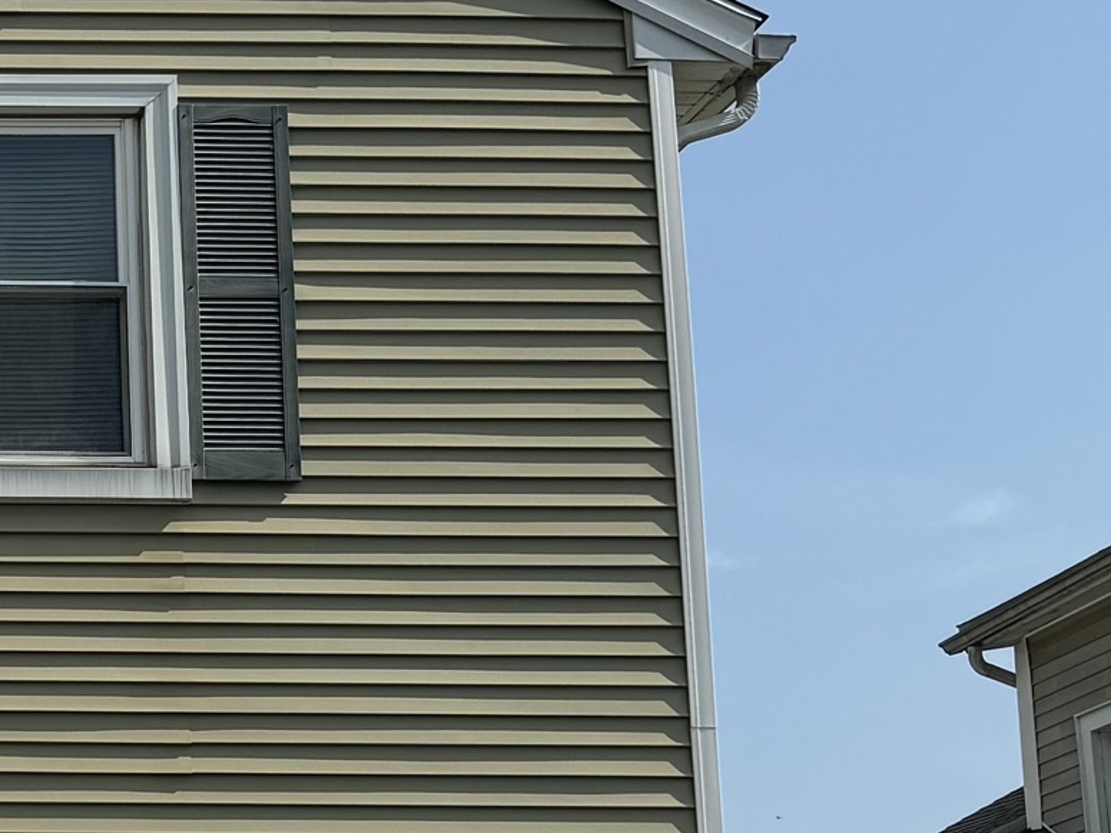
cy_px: 786
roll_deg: -0.4
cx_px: -503
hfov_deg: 18.5
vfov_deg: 15.3
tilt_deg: +10.7
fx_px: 3049
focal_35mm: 95
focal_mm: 6.76
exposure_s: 1/5814
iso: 80
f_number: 1.78
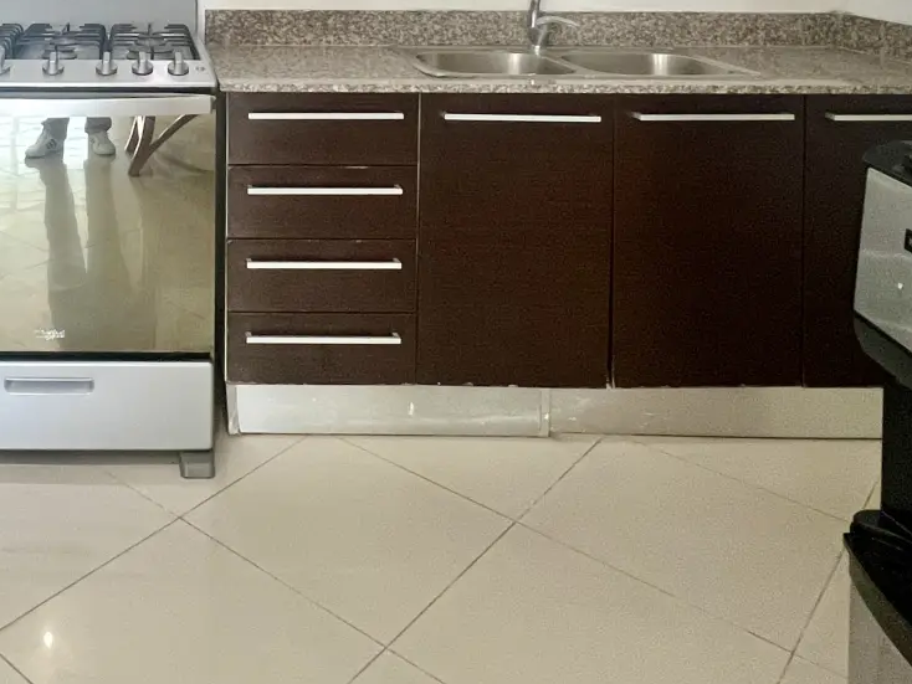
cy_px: -79
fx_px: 896
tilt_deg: -3.1
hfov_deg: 49.6
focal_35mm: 34
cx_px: 139
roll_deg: +1.5
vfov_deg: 35.4
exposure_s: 1/60
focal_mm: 1.57
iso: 160
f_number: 1.8
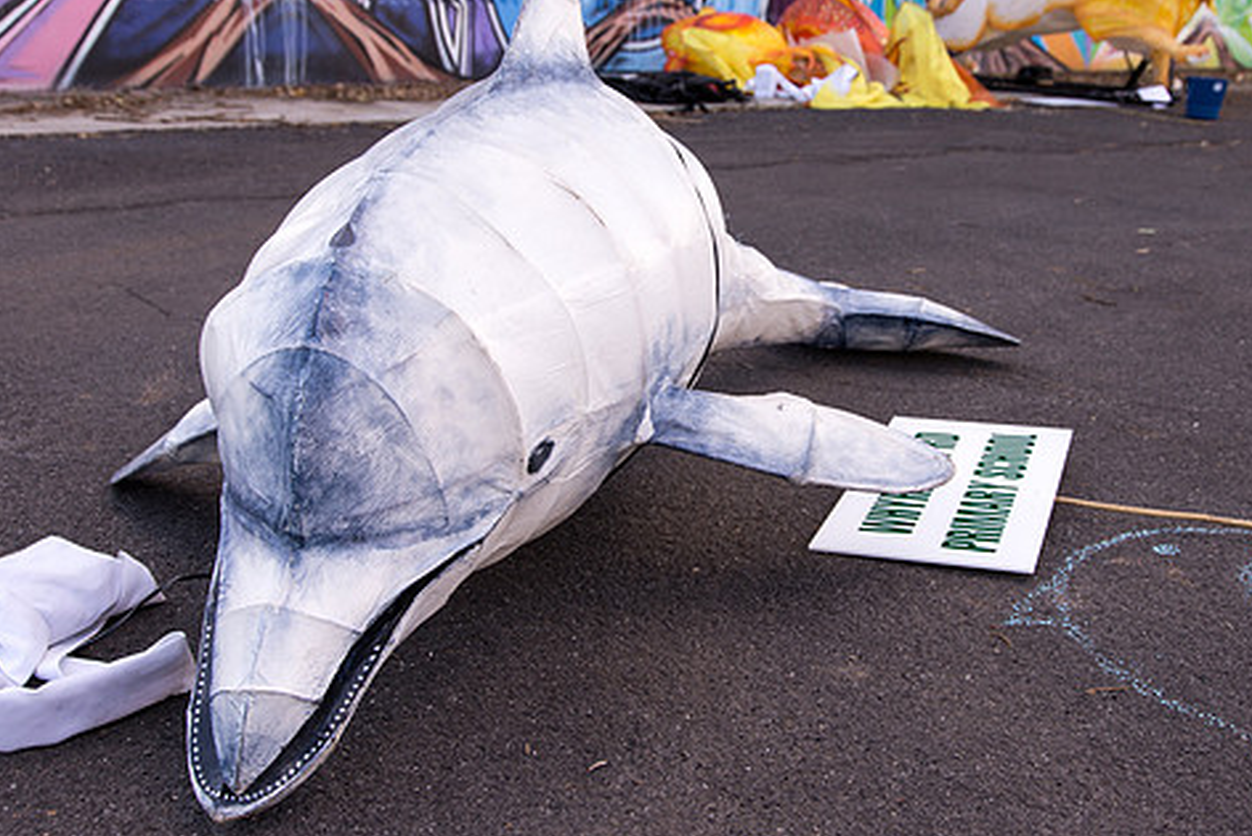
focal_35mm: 43
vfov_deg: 31.2
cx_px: 719
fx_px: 1496
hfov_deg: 45.3
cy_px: 360
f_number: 5.6
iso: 125
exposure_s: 1/200
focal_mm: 35
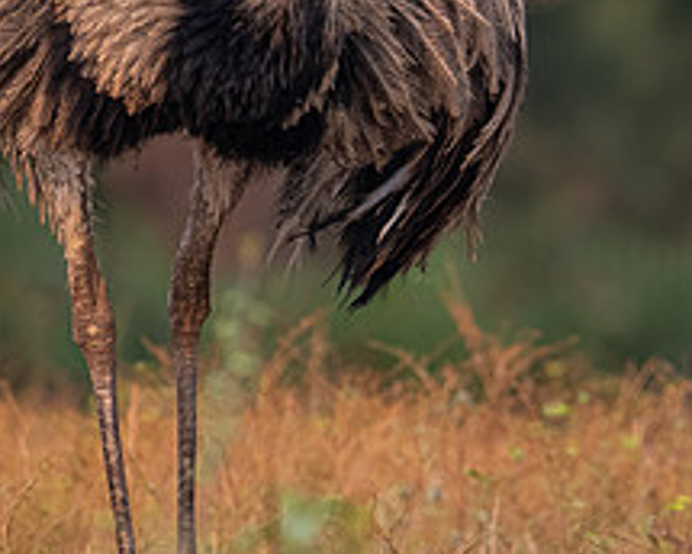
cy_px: 49
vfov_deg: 0.8
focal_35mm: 1889
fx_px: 38688
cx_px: 475
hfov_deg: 1.0
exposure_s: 1/1000
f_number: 6.3
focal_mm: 560
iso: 1000
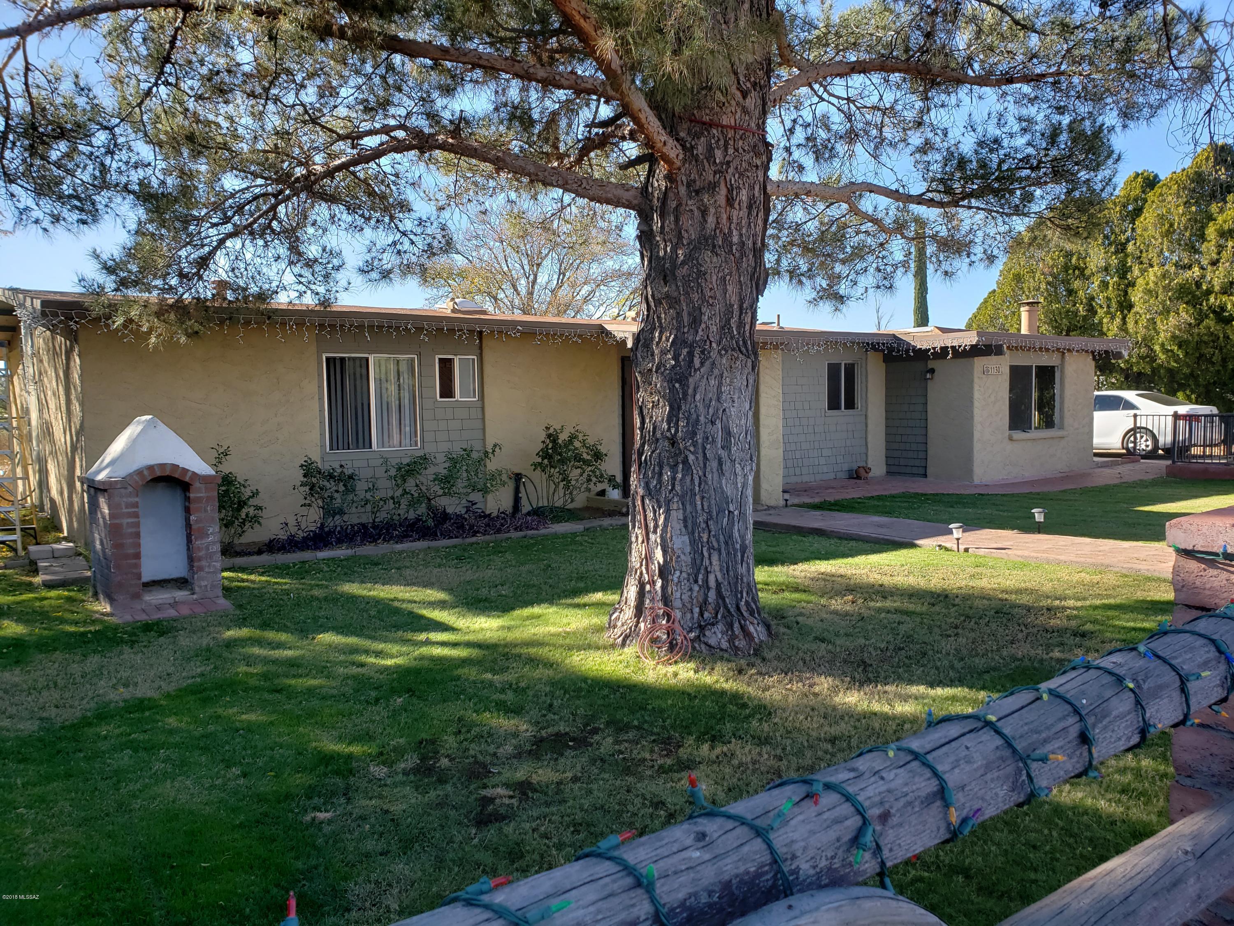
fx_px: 927
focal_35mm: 26
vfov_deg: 53.1
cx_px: 617
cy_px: 463
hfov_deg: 67.3
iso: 50
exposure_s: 1/395
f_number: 2.4
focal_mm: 4.3
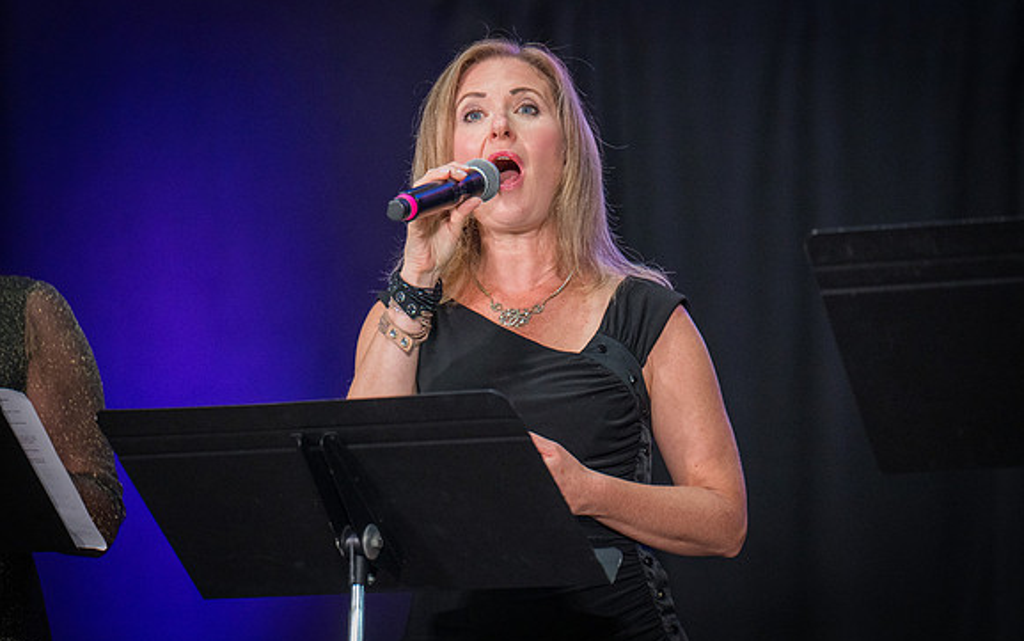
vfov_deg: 4.9
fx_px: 7509
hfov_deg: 7.8
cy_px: 289
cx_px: 550
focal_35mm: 269
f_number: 2.8
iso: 1600
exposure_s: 1/180
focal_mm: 200
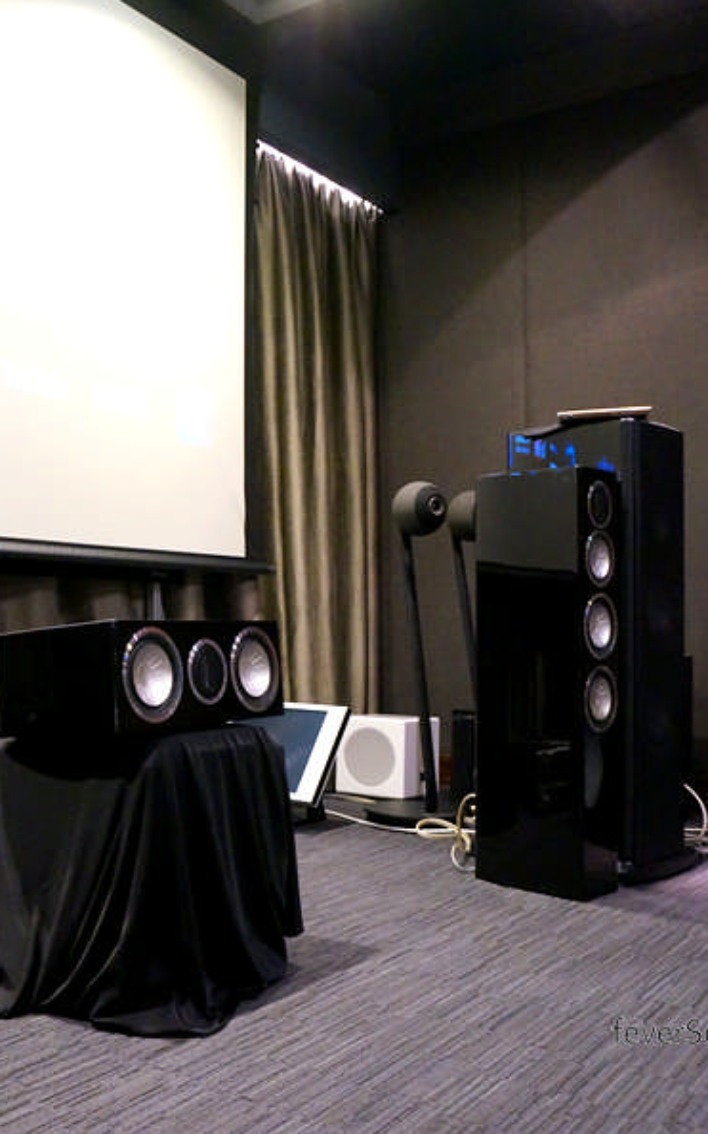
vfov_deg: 52.8
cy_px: 565
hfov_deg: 33.7
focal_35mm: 37
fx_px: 1143
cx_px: 179
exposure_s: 1/25
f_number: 3.5
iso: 3200
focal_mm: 16
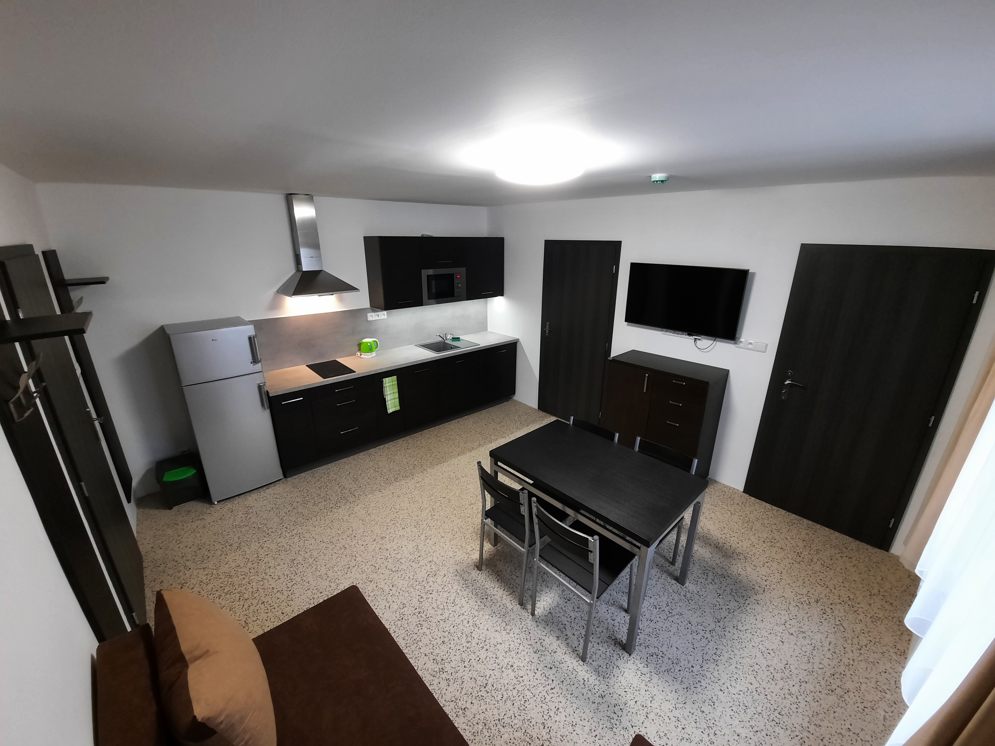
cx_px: 498
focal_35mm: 13
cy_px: 373
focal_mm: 1.74
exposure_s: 1/25
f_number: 2.2
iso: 250
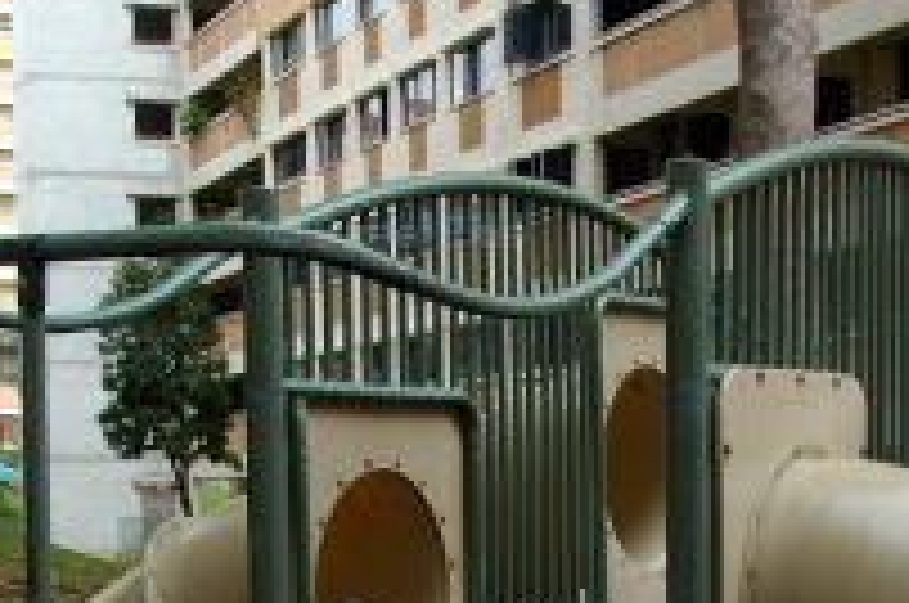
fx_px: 2269
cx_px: 603
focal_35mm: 90
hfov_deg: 22.6
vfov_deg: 14.9
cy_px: 583
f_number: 3.8
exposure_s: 1/320
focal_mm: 22
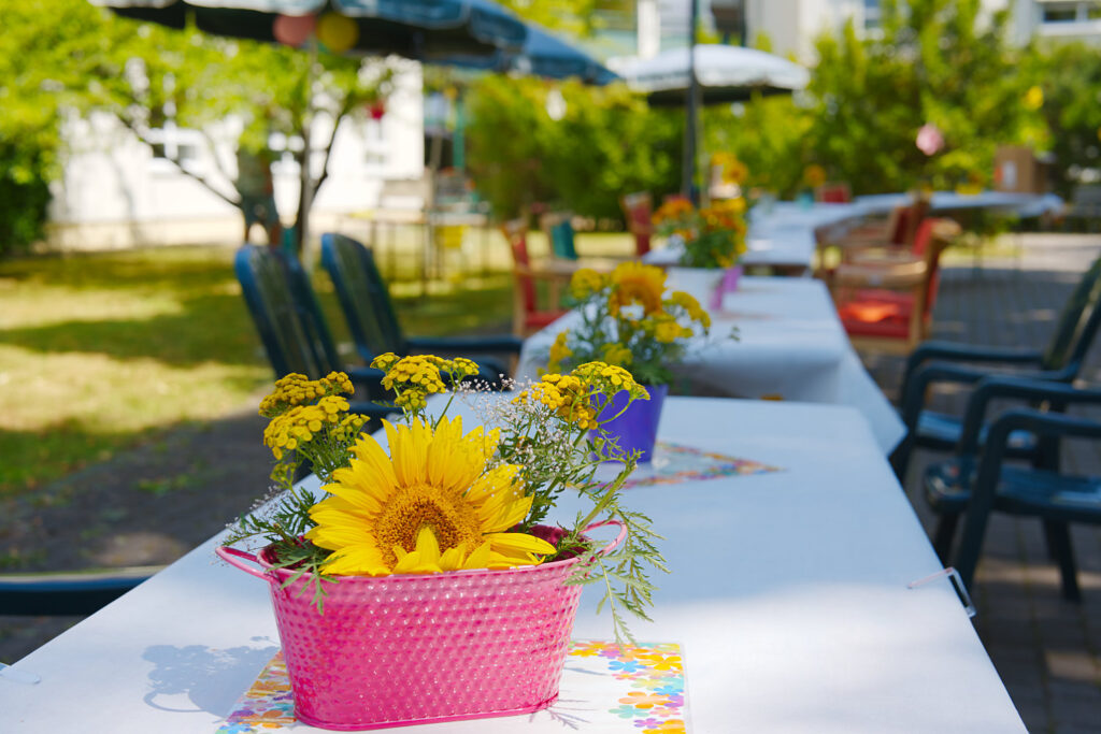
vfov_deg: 27.0
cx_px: 550
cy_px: 367
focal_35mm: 50
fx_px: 1529
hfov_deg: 39.6
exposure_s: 1/320
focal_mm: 50
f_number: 5.6
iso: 100
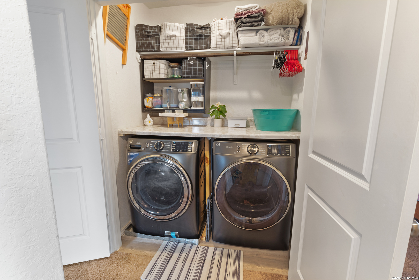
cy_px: 140
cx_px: 210
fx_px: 192
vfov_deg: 72.1
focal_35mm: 16
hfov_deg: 95.0
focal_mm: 11
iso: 100
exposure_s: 15
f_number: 10
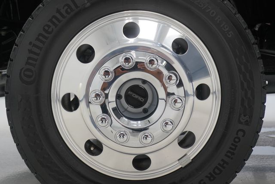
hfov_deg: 36.2
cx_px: 138
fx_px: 420
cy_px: 92
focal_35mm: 55
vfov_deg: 24.6
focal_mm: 37
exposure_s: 1/160
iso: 400
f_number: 5.6
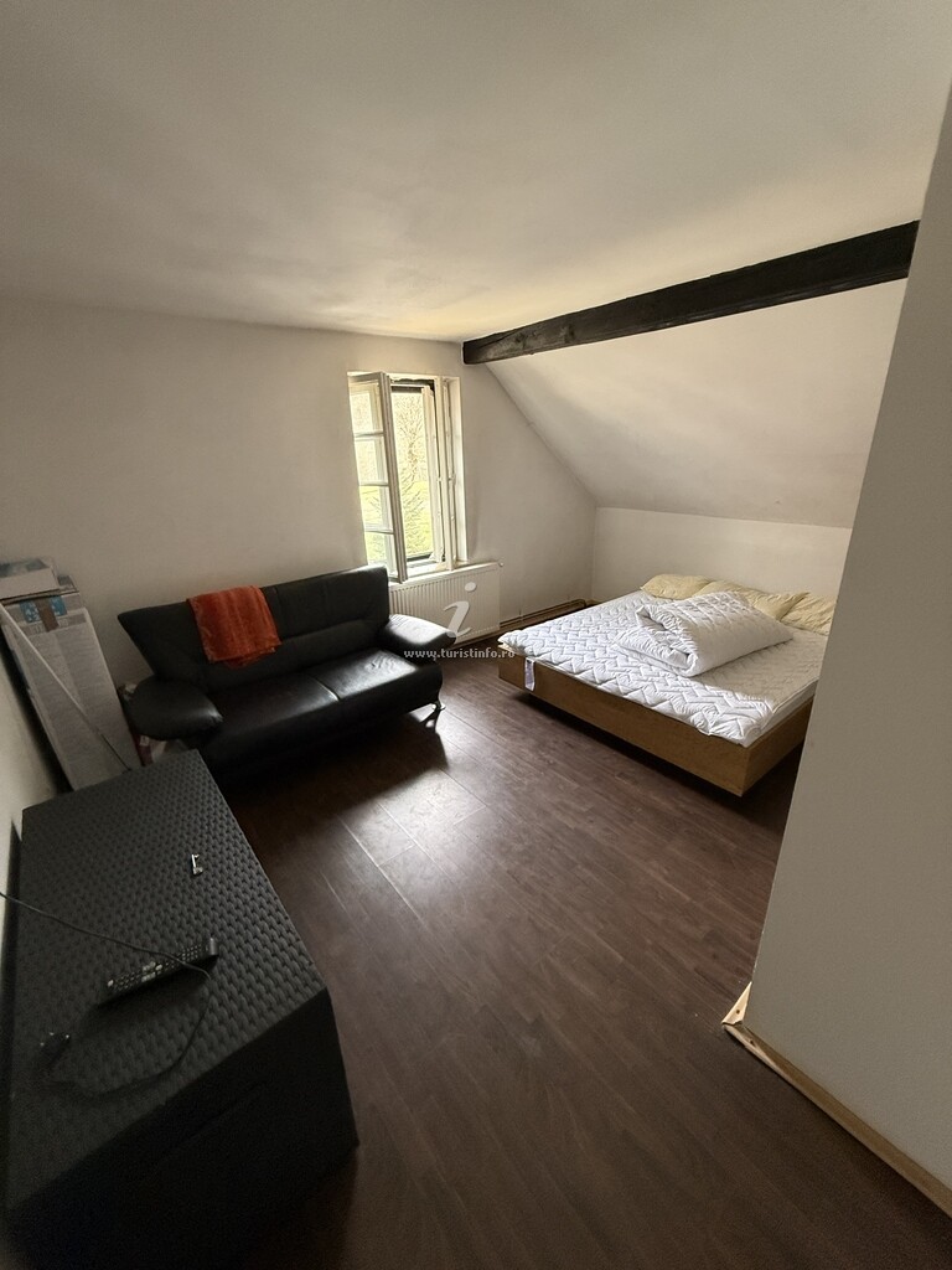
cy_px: 635
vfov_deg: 102.1
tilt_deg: -19.7
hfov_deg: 85.7
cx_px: 476
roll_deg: +1.1
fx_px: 513
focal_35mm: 14
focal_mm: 2.22
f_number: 2.2
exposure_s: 1/100
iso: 500
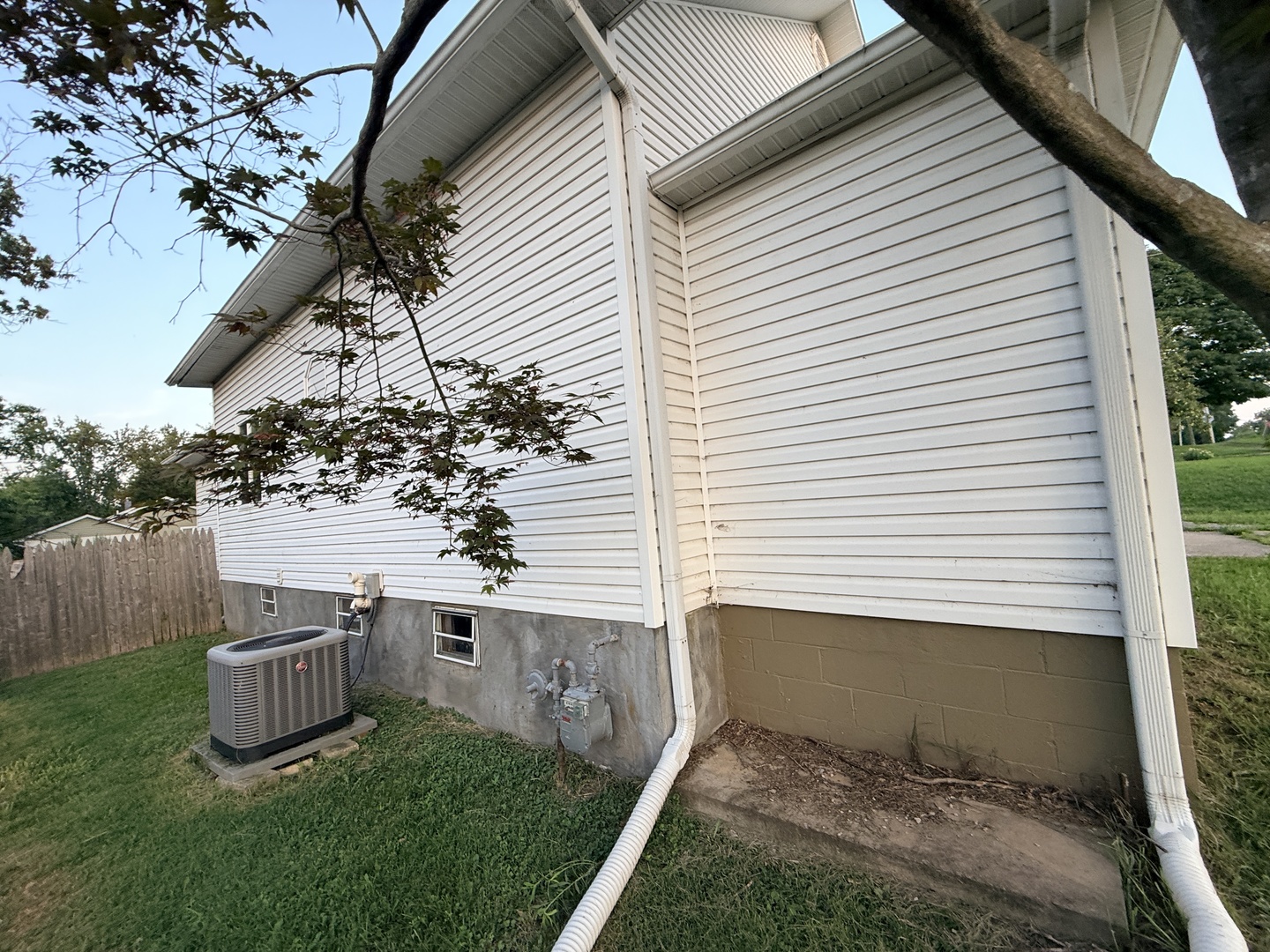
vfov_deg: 85.7
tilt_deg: +0.4
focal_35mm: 14
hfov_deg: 102.1
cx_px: 635
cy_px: 476
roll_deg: +6.8
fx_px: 514
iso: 80
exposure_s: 1/121
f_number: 2.2
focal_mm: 2.22
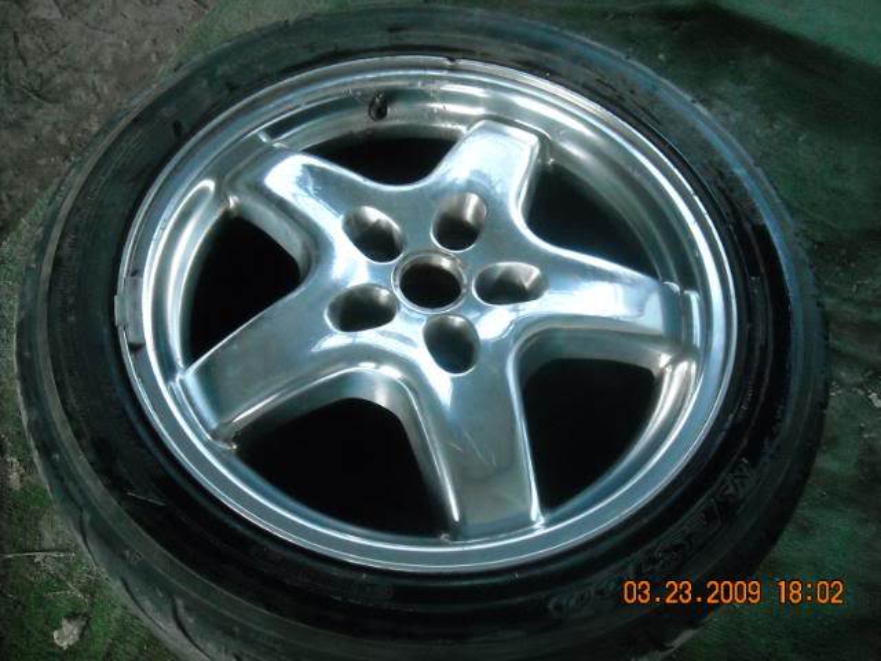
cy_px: 330
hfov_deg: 52.6
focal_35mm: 35
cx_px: 440
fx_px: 891
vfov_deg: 40.7
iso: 644
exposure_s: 1/184
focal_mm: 5.7
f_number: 2.8
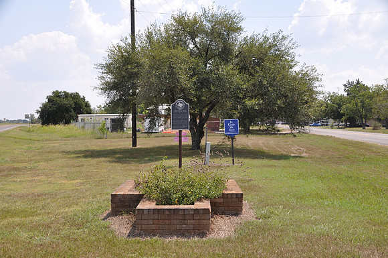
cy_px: 129
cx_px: 194
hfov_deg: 46.5
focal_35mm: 42
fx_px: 452
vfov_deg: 31.8
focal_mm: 28
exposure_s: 1/250
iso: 200
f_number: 8
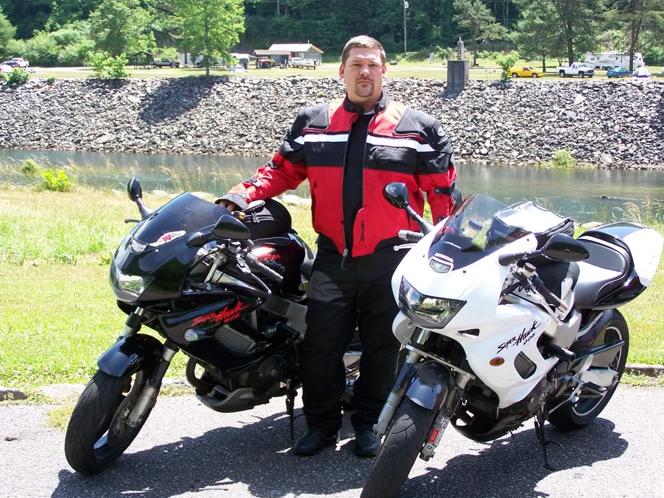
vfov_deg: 24.4
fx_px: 1151
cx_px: 330
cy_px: 249
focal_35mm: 60
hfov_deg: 32.2
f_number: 3.1
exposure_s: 1/250
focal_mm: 9.8
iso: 80
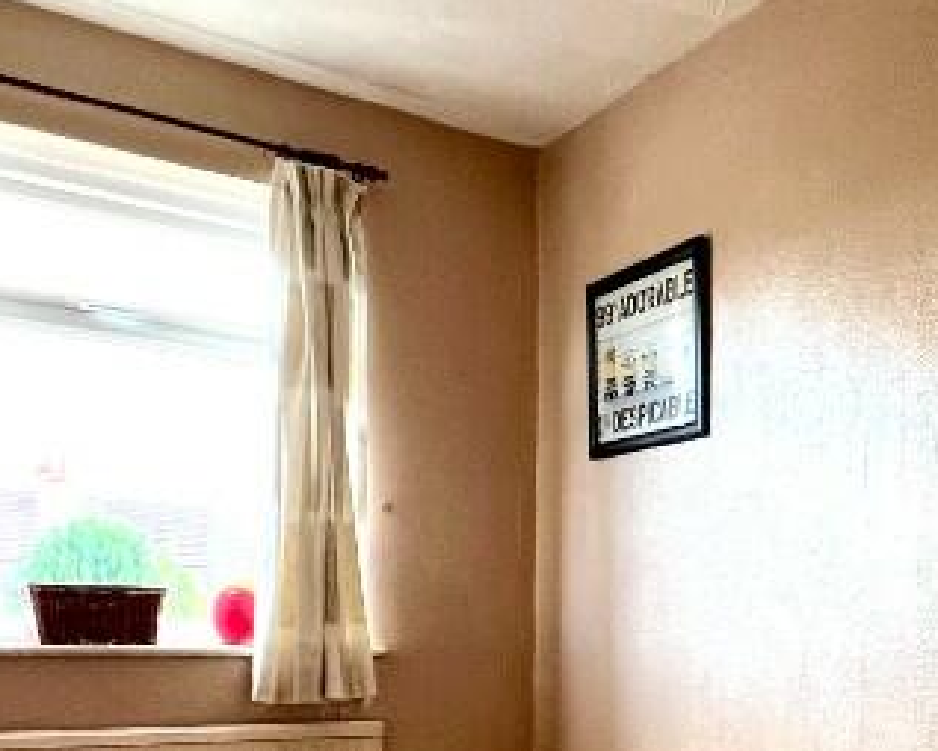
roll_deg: -1.2
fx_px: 1139
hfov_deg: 40.8
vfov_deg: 34.2
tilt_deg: -3.4
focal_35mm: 41
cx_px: 870
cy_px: 701
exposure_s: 1/99
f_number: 1.8
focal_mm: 1.57
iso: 250
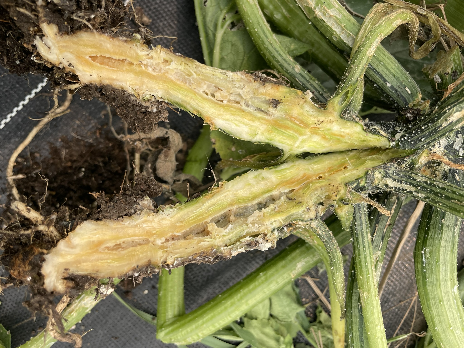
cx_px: 232
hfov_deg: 67.3
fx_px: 349
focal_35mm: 26
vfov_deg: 53.1
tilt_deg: -84.1
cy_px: 174
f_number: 1.6
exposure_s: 1/1553
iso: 32
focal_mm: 4.2
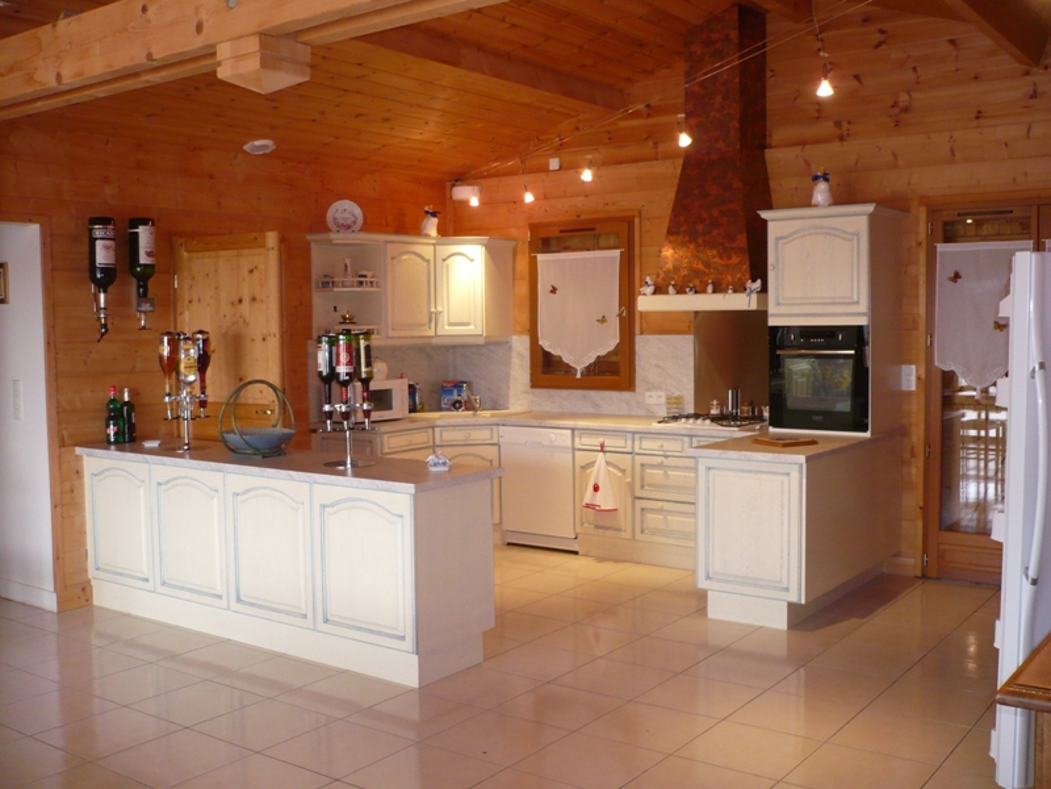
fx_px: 1063
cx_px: 526
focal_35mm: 35
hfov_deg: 52.6
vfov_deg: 40.7
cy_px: 394
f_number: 2.8
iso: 160
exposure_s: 1/30
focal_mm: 5.8
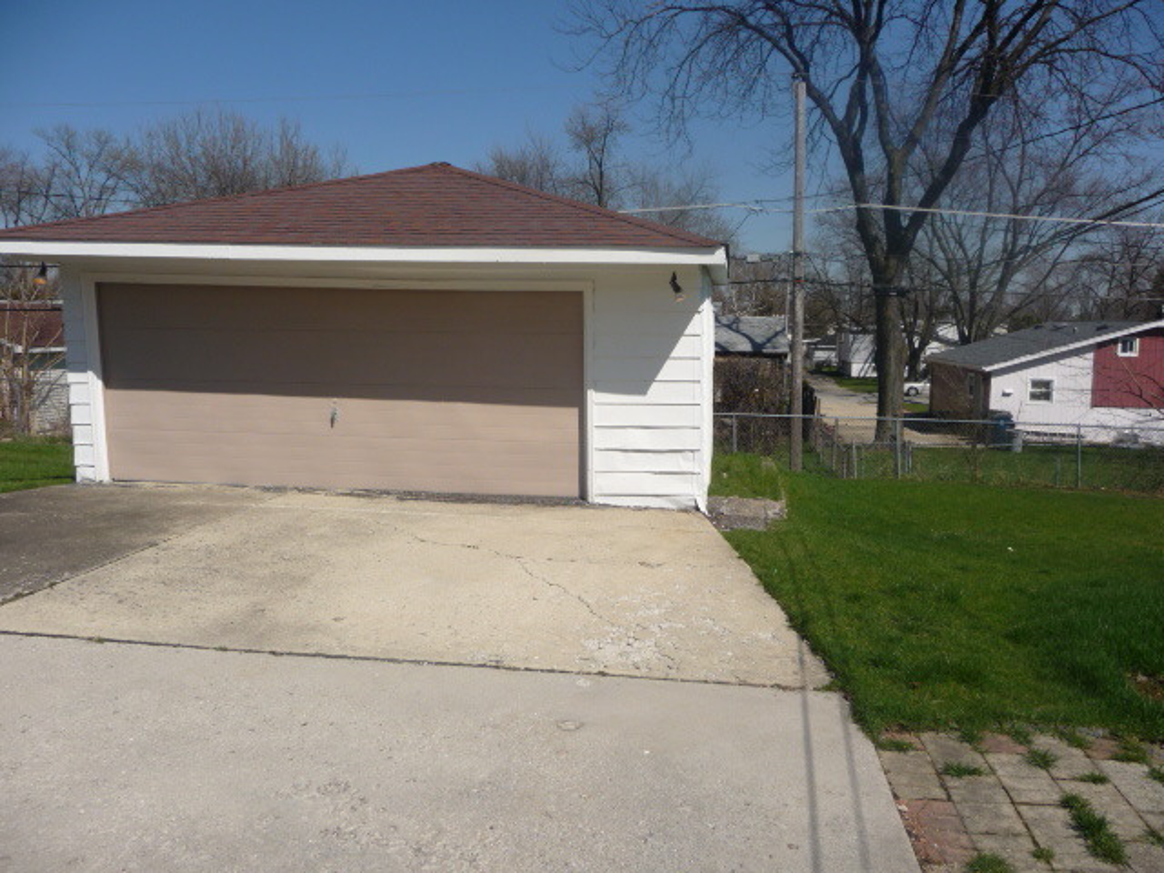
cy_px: 436
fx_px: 942
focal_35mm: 28
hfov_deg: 63.4
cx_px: 582
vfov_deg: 49.7
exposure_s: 1/400
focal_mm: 4.7
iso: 100
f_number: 8
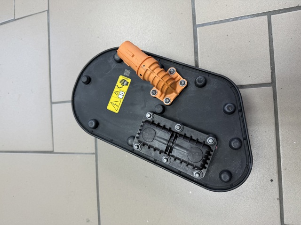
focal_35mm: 24
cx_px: 150
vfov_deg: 56.8
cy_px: 112
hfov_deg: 71.6
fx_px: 209
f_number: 1.78
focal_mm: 6.76
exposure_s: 1/121
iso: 125
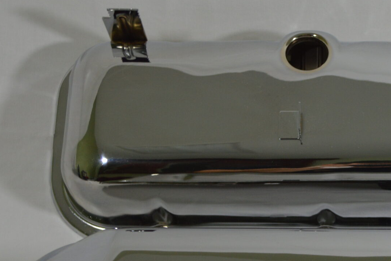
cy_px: 226
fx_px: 1238
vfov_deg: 11.9
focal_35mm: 114
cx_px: 423
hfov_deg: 17.4
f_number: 4.8
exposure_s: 1/40
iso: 400
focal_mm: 32
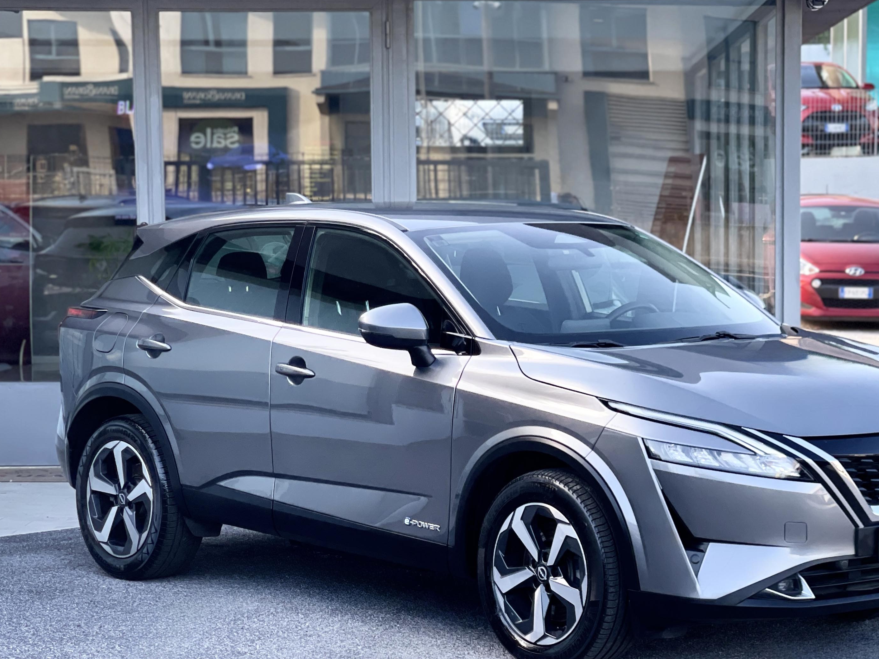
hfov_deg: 21.1
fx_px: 2361
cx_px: 534
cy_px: 437
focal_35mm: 93
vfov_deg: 15.9
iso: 50
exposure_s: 1/121
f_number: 2.2
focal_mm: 7.5
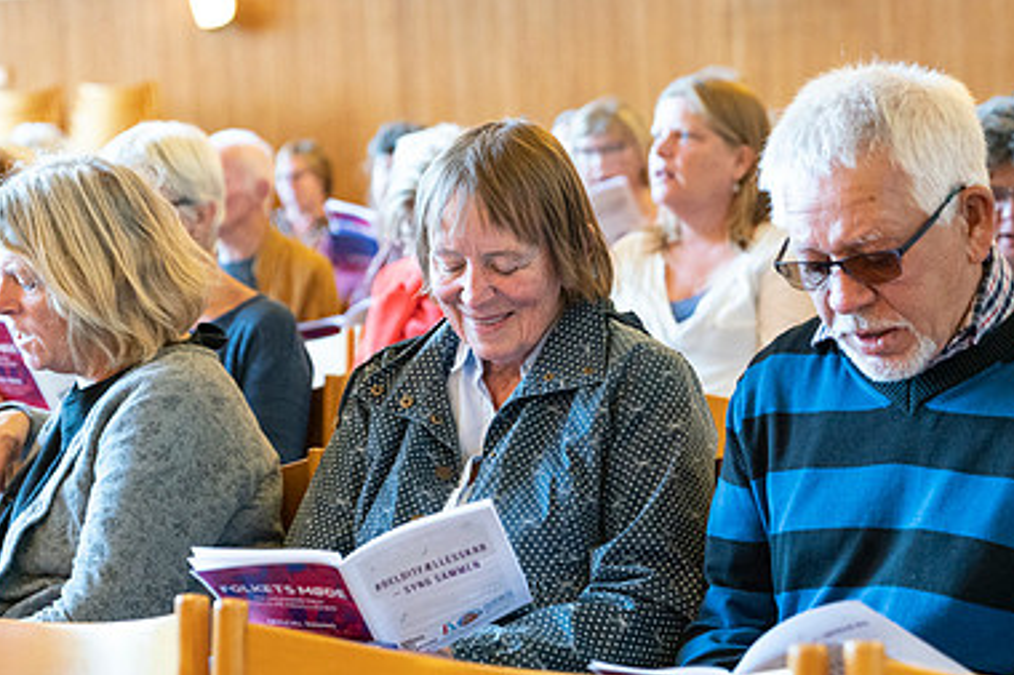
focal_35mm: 91
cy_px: 450
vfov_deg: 15.0
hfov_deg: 22.4
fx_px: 2562
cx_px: 419
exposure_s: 1/250
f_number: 2.8
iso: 5000
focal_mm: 56
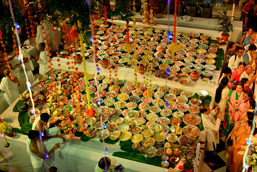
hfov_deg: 41.1
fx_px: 343
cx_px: 128
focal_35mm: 48
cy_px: 86
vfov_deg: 28.1
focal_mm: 48
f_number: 6.3
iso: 3200
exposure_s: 1/250
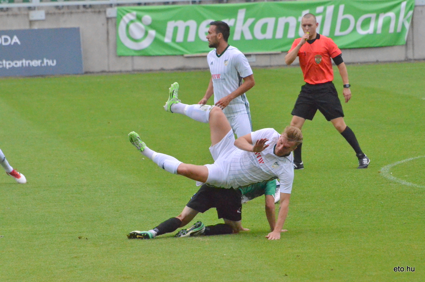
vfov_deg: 3.7
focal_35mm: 375
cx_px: 212
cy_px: 141
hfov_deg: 5.5
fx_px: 4418
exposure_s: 1/4000
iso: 6400
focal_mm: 250
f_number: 8
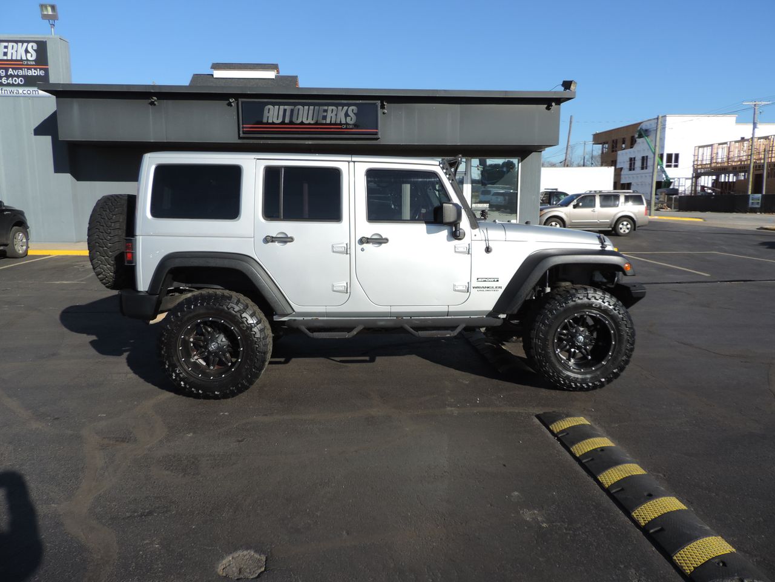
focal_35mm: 24
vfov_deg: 56.8
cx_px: 388
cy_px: 291
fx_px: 537
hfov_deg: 71.6
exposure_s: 1/1250
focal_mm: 4.3
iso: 80
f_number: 3
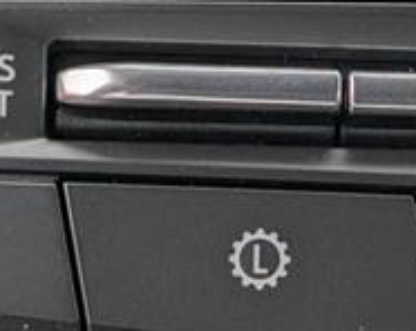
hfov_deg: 11.6
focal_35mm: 165
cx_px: 391
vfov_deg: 9.3
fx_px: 2027
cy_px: 101
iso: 43
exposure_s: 1/270
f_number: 1.68
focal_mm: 6.9
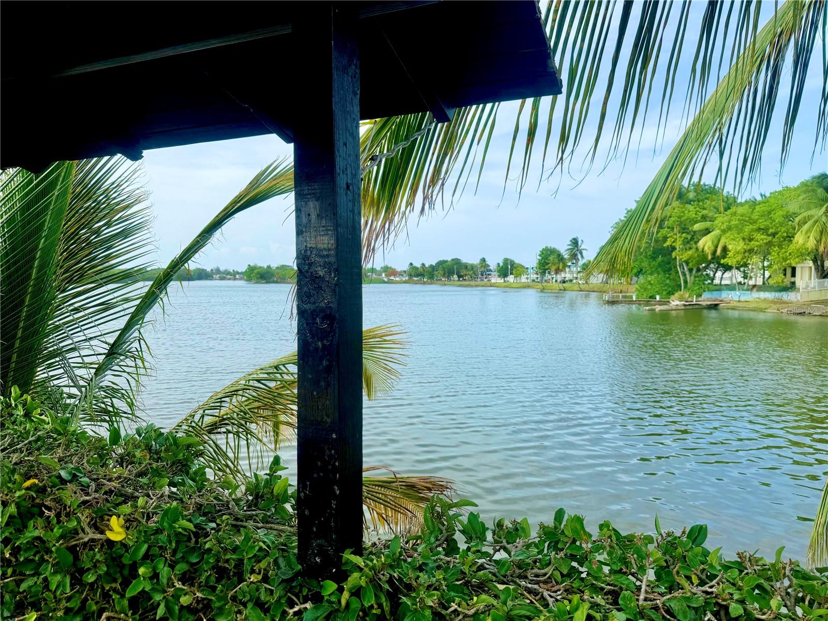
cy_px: 310
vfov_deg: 56.8
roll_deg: +0.6
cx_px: 414
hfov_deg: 71.6
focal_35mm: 24
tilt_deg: -2.9
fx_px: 574
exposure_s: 1/2801
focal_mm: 6.76
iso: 80
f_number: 1.78
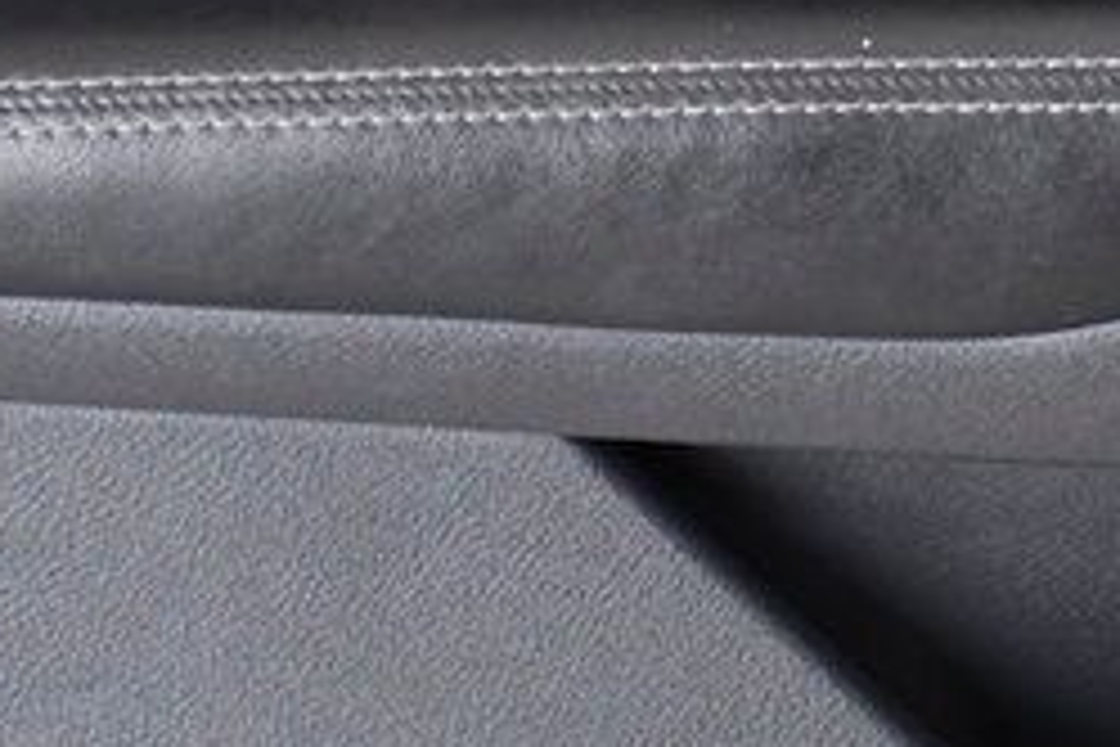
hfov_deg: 7.4
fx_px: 8586
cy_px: -290
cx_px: 1525
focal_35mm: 276
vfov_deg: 5.0
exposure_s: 1/250
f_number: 4.5
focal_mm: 45
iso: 2500
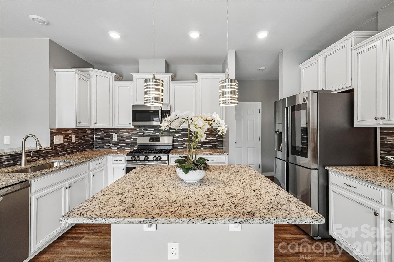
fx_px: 164
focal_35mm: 15
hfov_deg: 100.4
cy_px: 131
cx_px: 197
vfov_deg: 77.3
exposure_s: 1/20
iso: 400
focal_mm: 10
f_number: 8
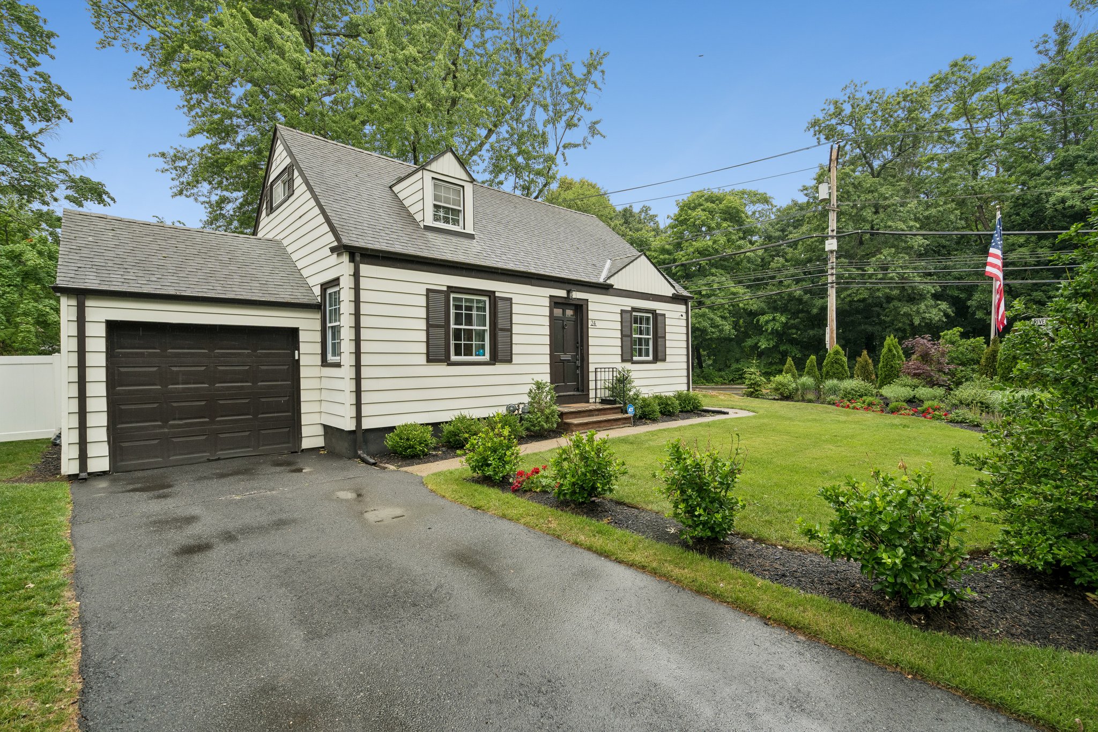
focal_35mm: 16
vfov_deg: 73.7
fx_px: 488
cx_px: 549
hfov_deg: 96.7
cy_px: 366
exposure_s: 1/200
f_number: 8
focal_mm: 16
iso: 640
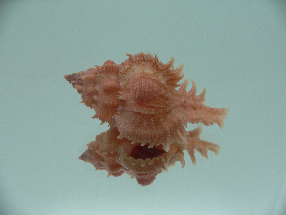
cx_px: 143
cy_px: 108
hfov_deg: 52.6
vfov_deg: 40.7
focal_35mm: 35
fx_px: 289
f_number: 2.8
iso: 80
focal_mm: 4.6
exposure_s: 1/60
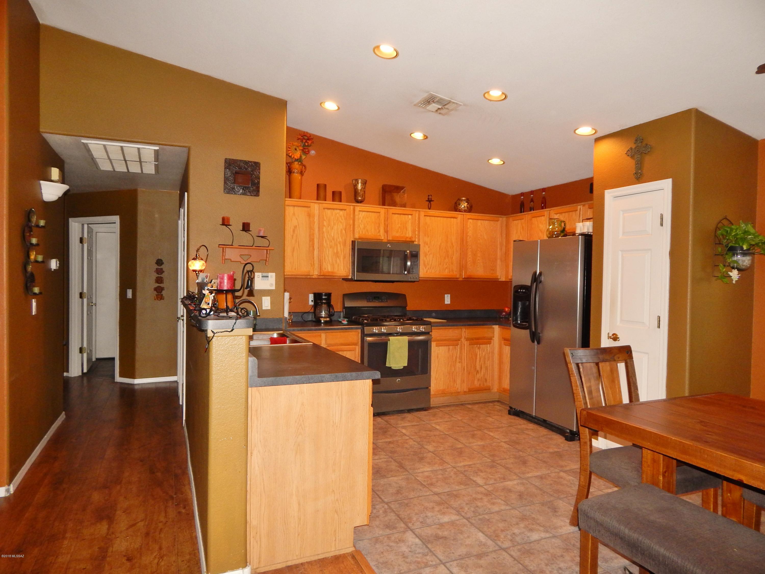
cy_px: 287
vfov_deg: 58.9
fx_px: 508
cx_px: 382
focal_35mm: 23
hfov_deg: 73.9
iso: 200
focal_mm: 4
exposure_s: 1/30
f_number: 3
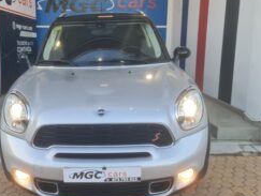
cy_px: 92
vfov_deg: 39.7
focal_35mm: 36
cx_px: 92
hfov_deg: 50.6
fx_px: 272
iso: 50
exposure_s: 1/100
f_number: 1.8
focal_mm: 7
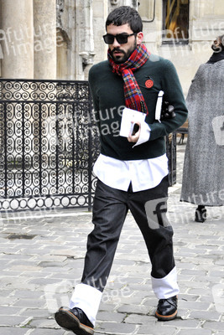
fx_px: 811
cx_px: 112
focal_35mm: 87
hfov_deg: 15.7
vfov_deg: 23.4
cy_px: 168
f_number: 5.6
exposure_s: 1/500
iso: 1600
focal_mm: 58
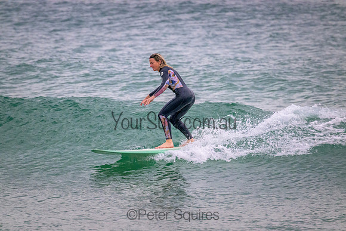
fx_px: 7690
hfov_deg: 2.6
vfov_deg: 1.7
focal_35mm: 800
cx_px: 173
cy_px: 116
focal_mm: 800
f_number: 11
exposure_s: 1/1250
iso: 8000
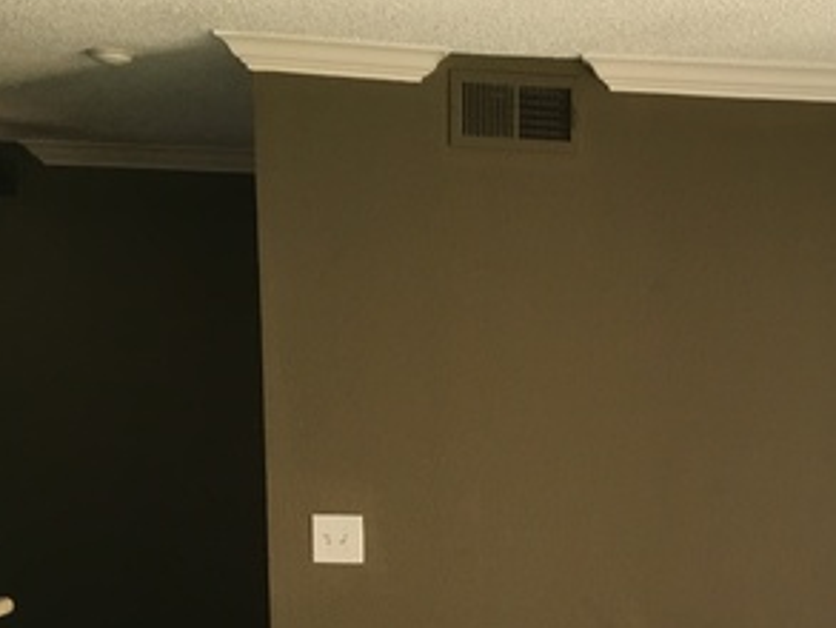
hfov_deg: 28.0
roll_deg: -1.2
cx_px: 792
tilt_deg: -11.1
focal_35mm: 66
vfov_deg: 21.3
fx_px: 1595
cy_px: 668
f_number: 2.2
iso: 40
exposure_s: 1/30
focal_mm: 4.15
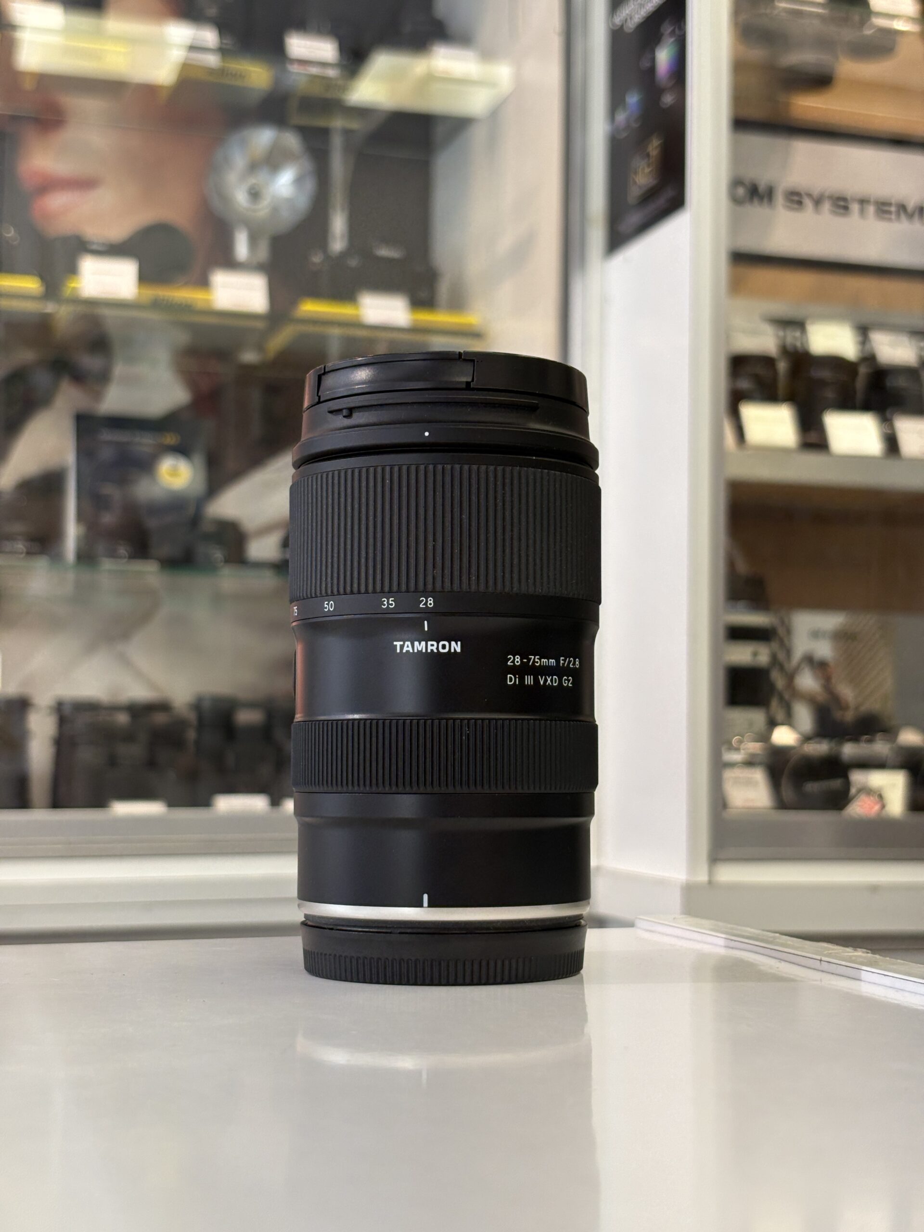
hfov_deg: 28.0
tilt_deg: +4.4
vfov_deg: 36.8
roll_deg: -1.0
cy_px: 616
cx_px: 462
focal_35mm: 52
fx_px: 1851
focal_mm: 5.96
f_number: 1.6
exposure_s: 1/50
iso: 25
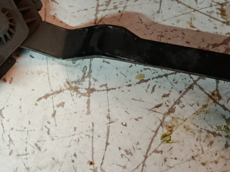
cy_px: 87
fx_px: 438
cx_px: 76
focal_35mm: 66
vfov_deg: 22.3
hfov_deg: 29.2
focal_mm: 5.24
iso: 2121
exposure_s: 1/25
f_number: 1.7
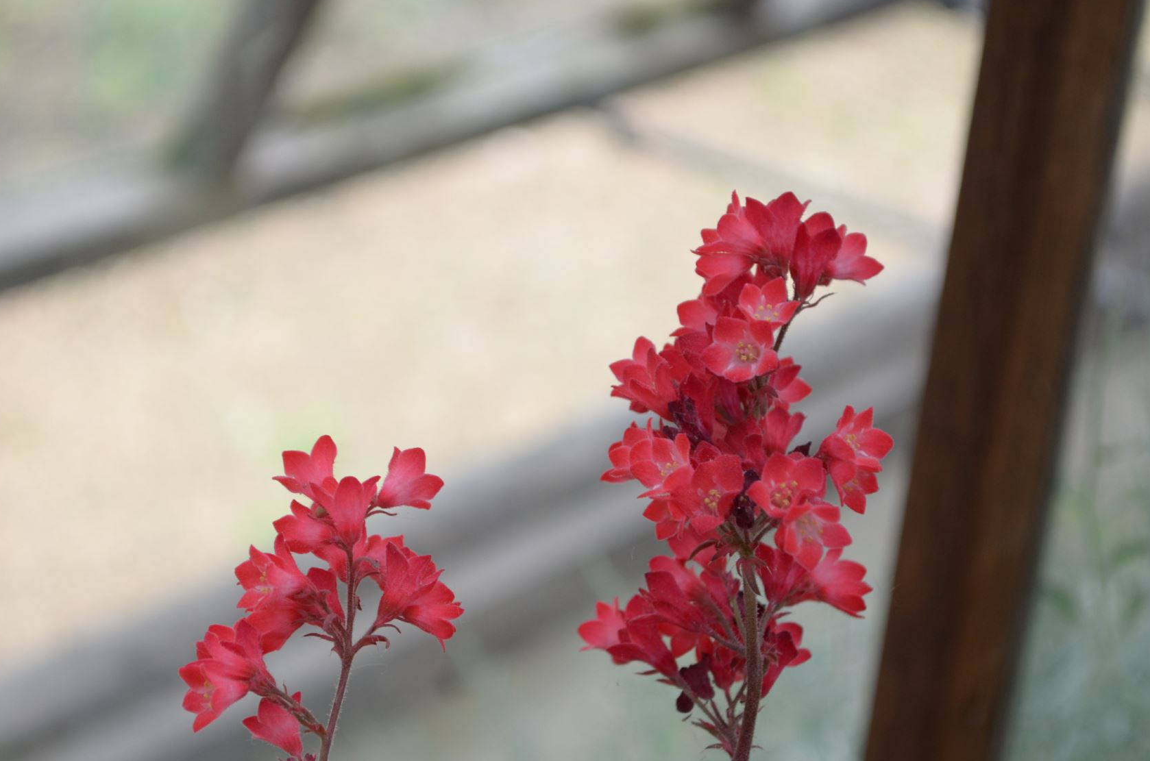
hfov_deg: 19.5
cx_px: 467
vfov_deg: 13.0
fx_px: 3335
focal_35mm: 105
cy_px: 435
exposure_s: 1/200
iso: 400
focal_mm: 55
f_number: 5.6
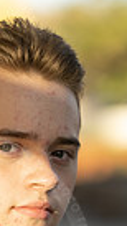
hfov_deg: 4.1
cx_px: -20
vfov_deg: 7.3
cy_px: 325
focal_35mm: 292
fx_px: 1749
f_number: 1.8
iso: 100
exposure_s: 1/800
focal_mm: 85
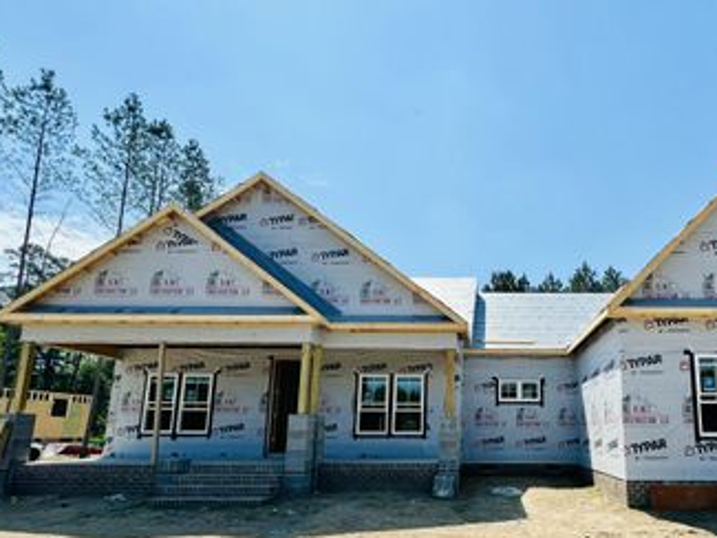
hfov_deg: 78.5
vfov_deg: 64.2
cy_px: 361
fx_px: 414
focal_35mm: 20
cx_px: 490
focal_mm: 1.57
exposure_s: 1/2016
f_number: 1.8
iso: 32
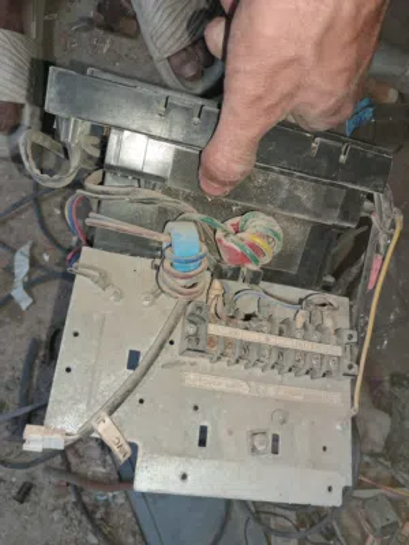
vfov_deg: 65.3
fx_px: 425
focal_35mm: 27
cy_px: 272
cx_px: 204
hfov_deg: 51.4
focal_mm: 4
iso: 100
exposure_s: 1/100
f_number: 1.8
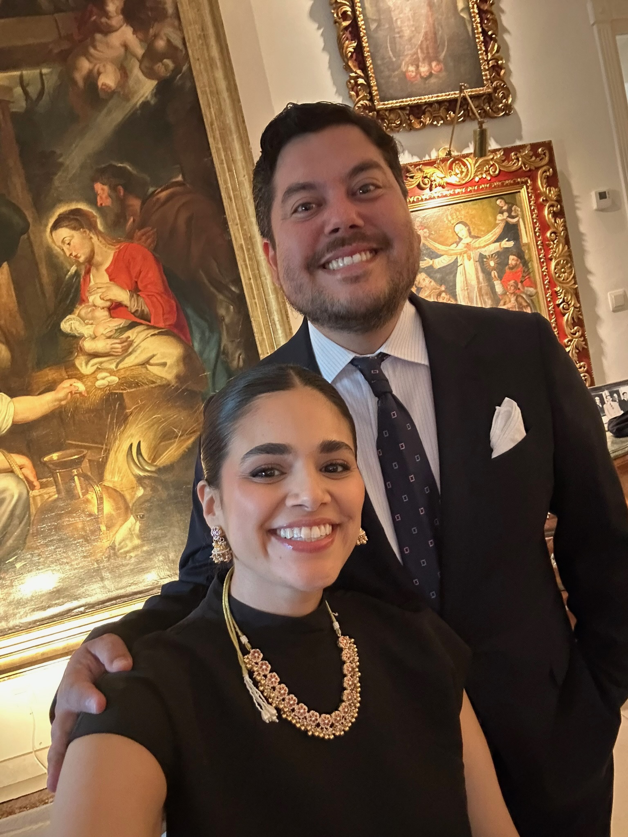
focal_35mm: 23
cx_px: 314
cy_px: 418
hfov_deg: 58.9
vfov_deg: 73.9
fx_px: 556
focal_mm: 2.69
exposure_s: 1/17
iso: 800
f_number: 1.9
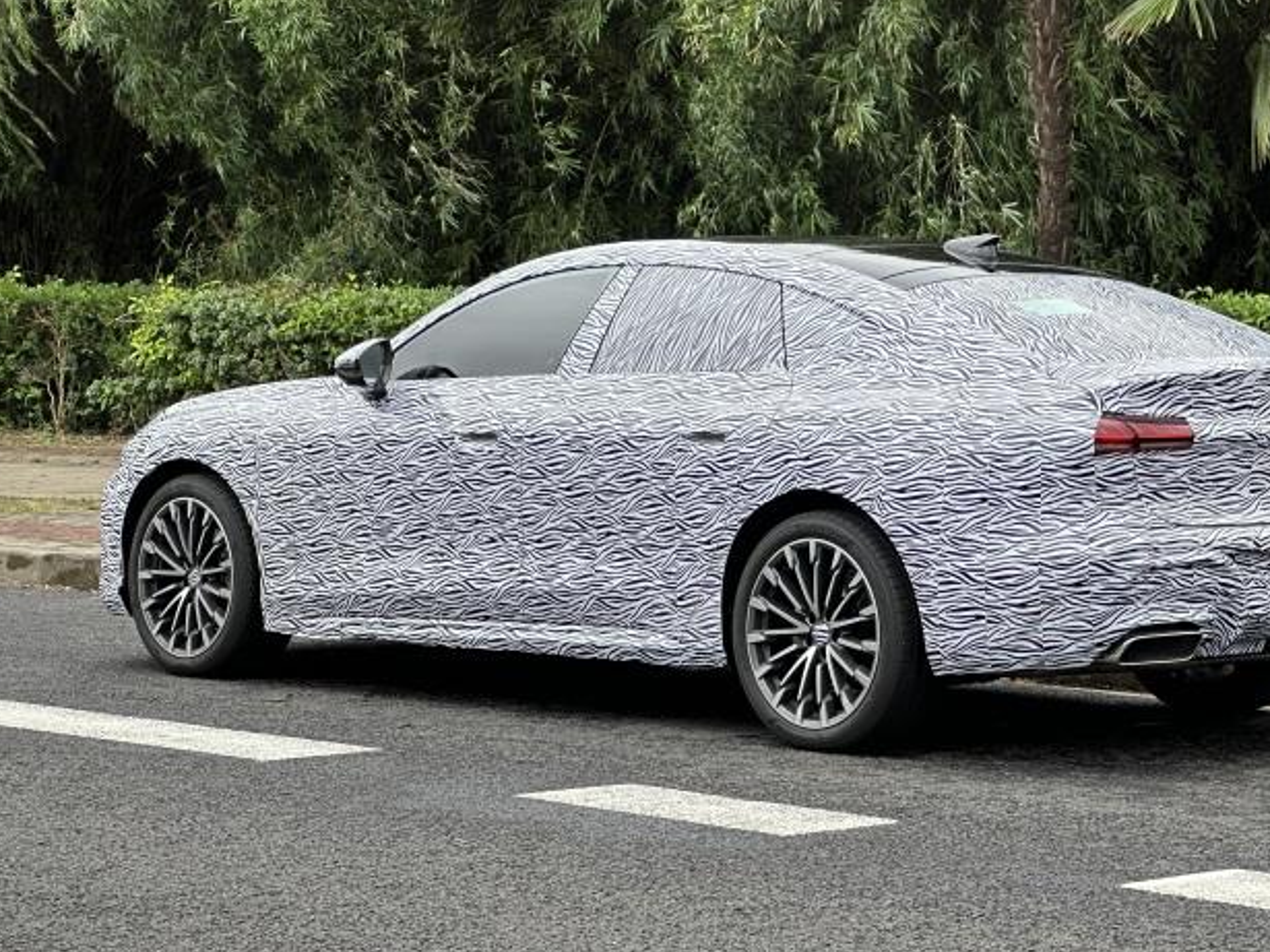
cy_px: 375
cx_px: 807
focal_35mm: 106
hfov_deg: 18.5
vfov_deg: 13.9
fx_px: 3888
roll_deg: -0.2
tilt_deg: -0.7
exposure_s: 1/154
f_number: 2.8
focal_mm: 9
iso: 32
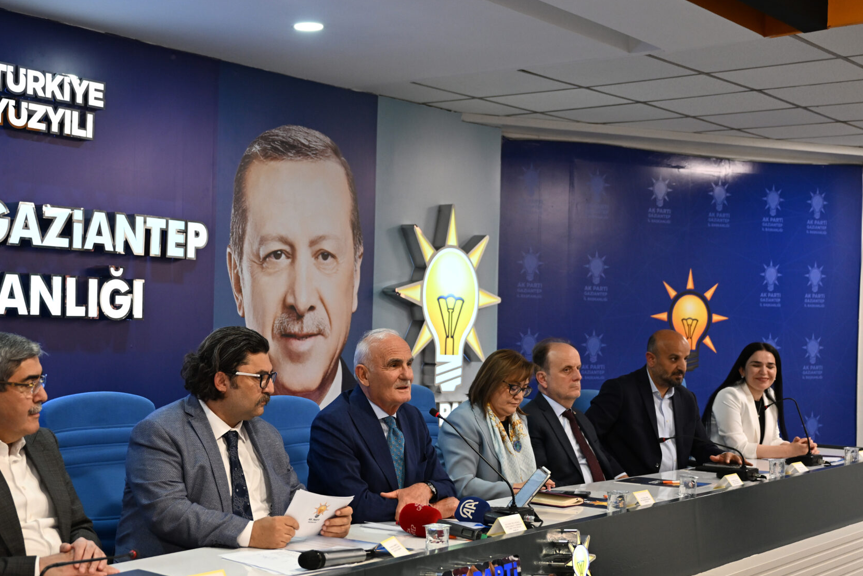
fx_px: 1294
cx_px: 306
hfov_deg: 36.6
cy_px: 326
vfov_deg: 25.0
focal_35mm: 54
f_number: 2.8
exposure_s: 1/125
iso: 1000
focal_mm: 35
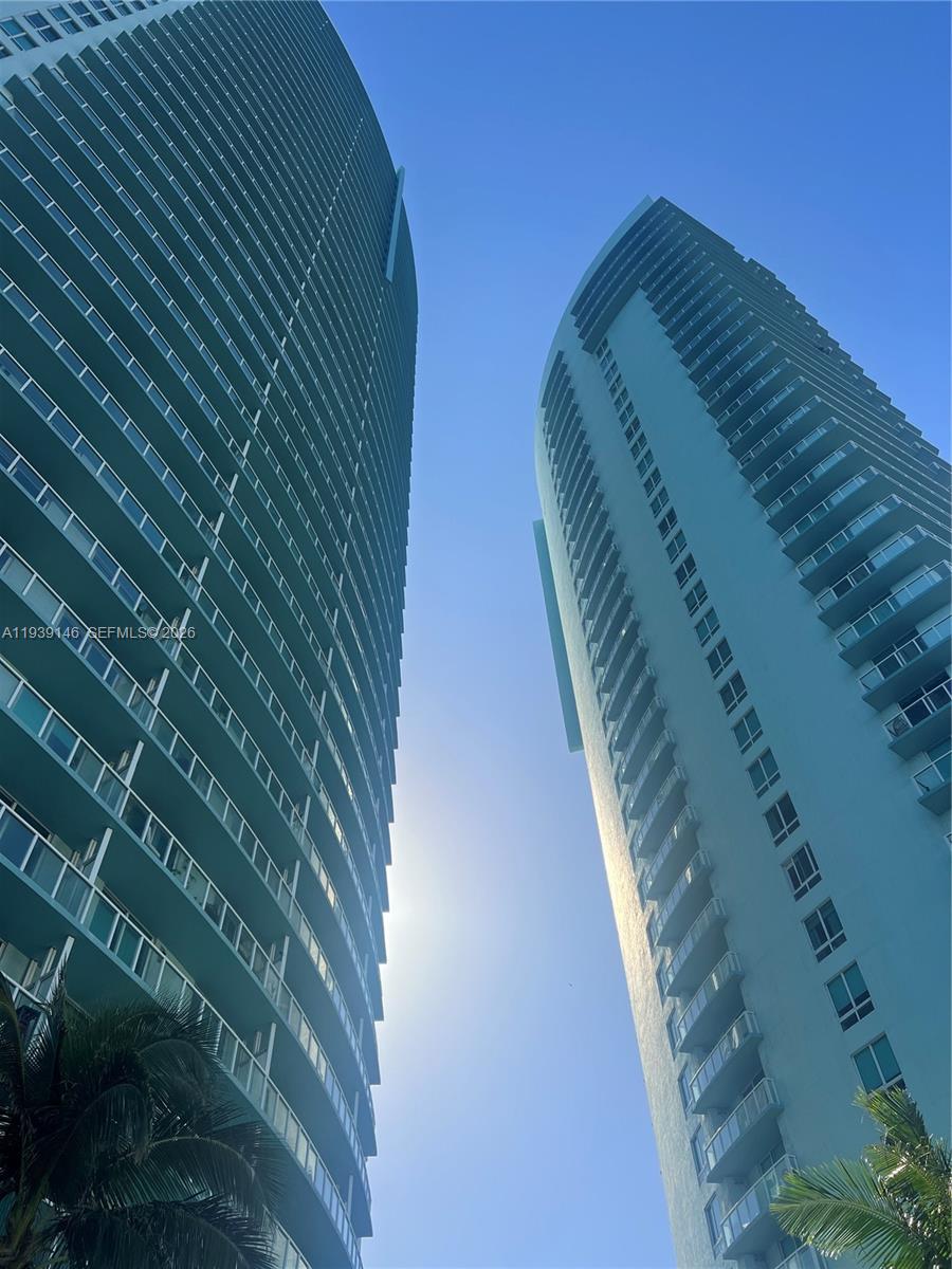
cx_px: 476
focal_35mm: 26
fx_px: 953
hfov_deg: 53.1
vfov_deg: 67.3
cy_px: 634
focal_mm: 5.7
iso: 50
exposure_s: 1/5882
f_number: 1.5
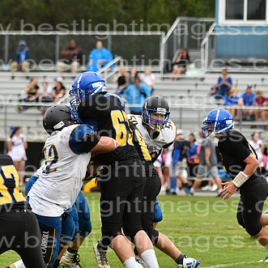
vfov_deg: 5.6
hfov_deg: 5.6
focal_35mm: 313
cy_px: 153
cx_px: 130
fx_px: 2742
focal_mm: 140
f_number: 3.5
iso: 800
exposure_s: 1/2500
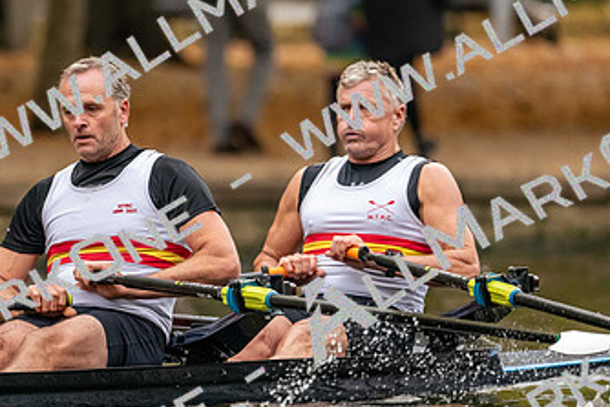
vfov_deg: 2.0
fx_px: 11764
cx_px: 148
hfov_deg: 3.0
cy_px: 191
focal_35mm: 694
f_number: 4.5
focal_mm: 400
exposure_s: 1/2500
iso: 2800
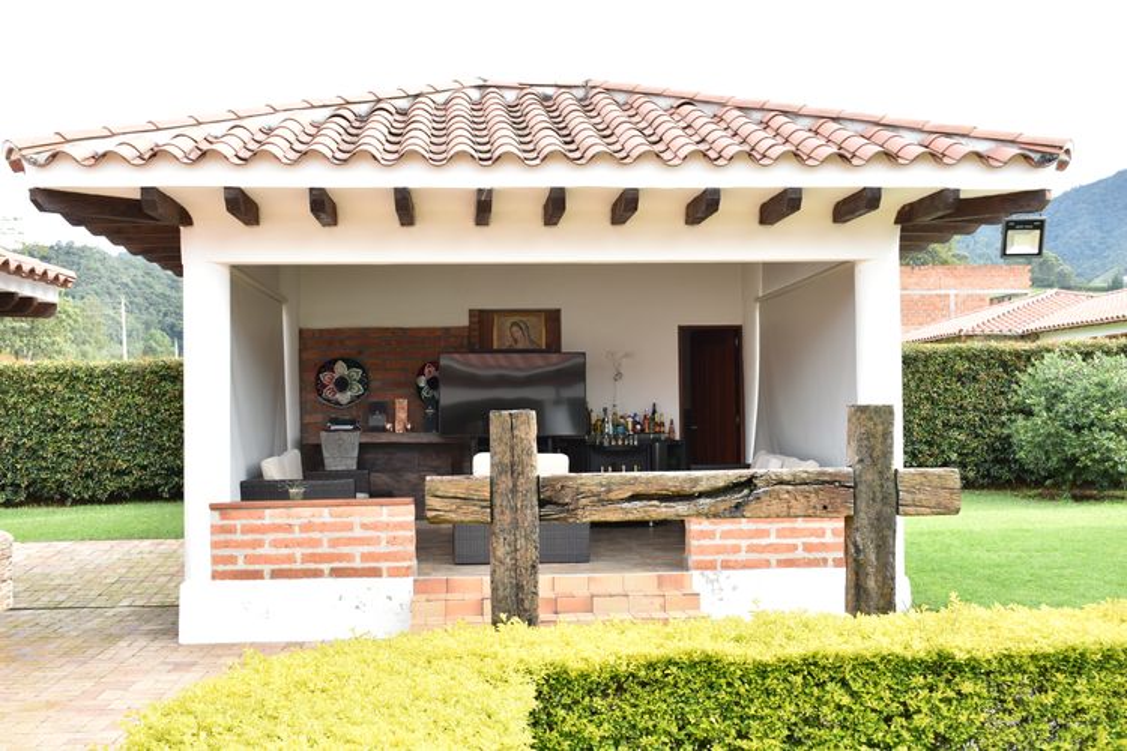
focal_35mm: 39
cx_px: 564
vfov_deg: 34.2
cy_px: 376
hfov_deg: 49.6
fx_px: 1221
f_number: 6.3
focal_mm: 26
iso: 160
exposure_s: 1/50
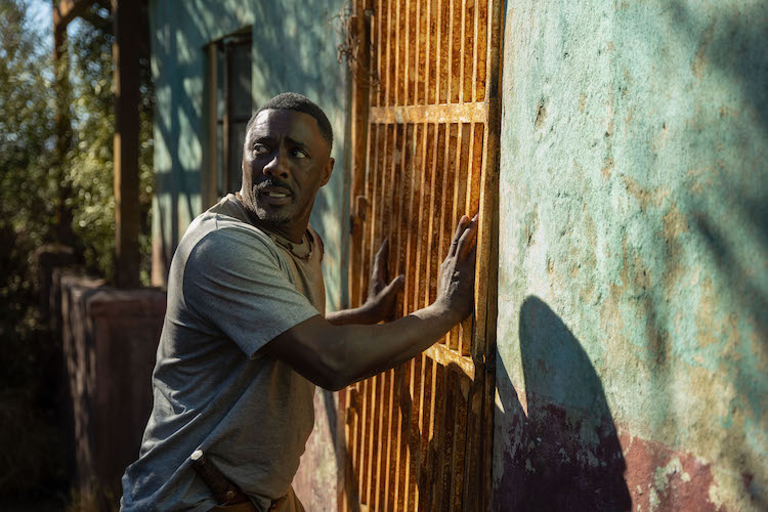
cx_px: 384
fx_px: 1107
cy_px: 256
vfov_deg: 26.0
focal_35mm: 52
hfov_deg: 38.3
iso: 160
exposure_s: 1/800
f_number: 2.8
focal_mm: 51.9
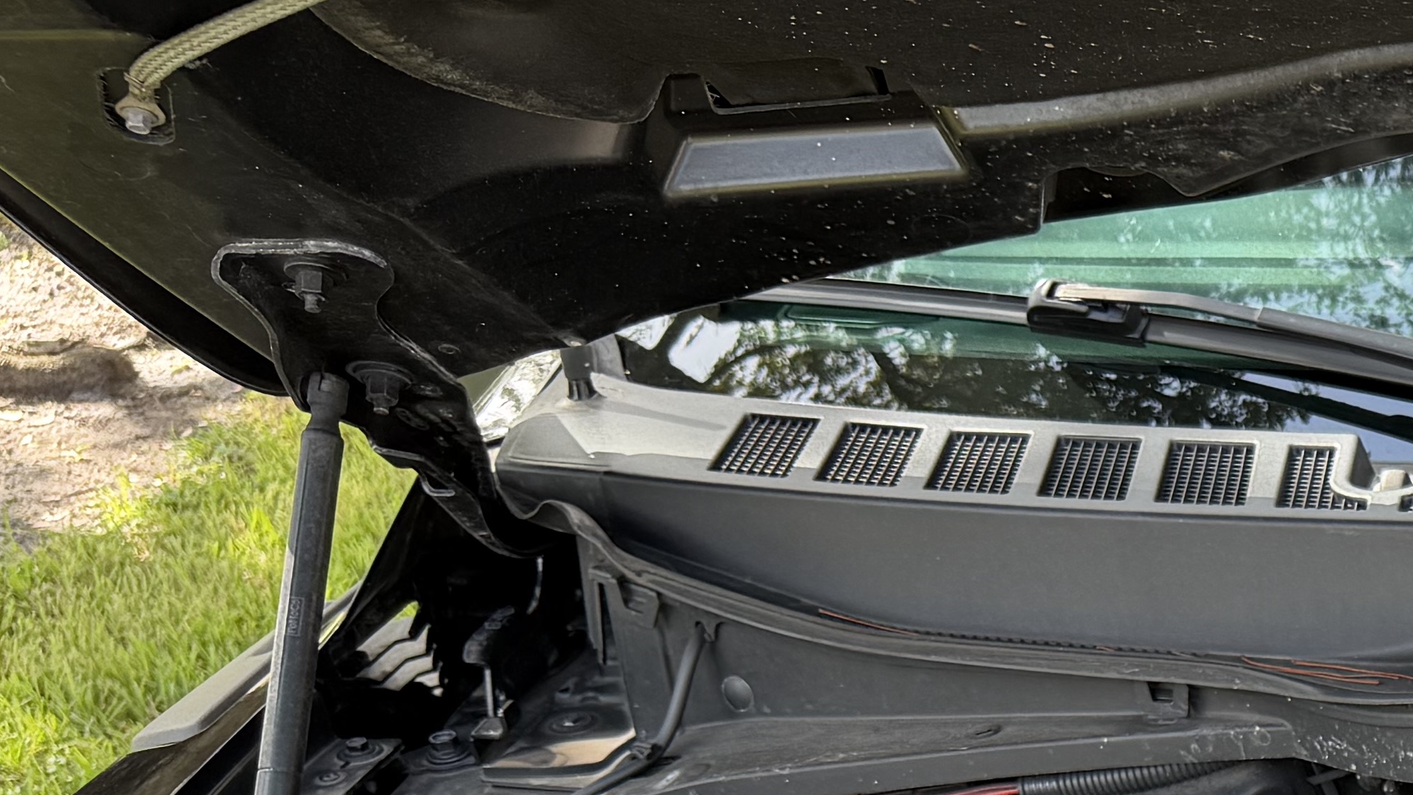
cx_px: 1918
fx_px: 2810
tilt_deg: -35.1
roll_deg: -0.2
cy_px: 1312
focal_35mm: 75
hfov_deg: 24.1
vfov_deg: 14.6
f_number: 1.78
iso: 64
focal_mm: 6.76
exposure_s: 1/229
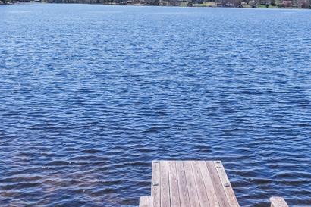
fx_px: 475
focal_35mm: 55
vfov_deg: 24.0
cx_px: 188
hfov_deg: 36.1
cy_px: 24
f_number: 2.8
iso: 130
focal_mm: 8.38
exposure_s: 1/1500
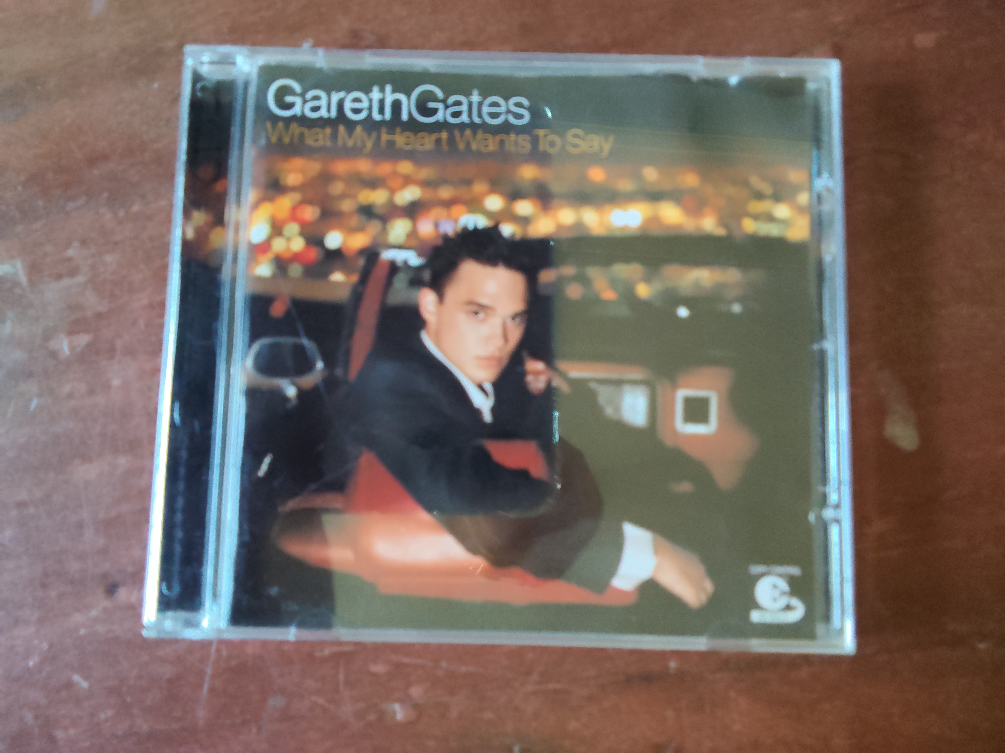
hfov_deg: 67.3
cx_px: 502
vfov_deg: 53.1
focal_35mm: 26
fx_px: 755
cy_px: 376
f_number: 2
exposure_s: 1/20
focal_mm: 2.78
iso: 320
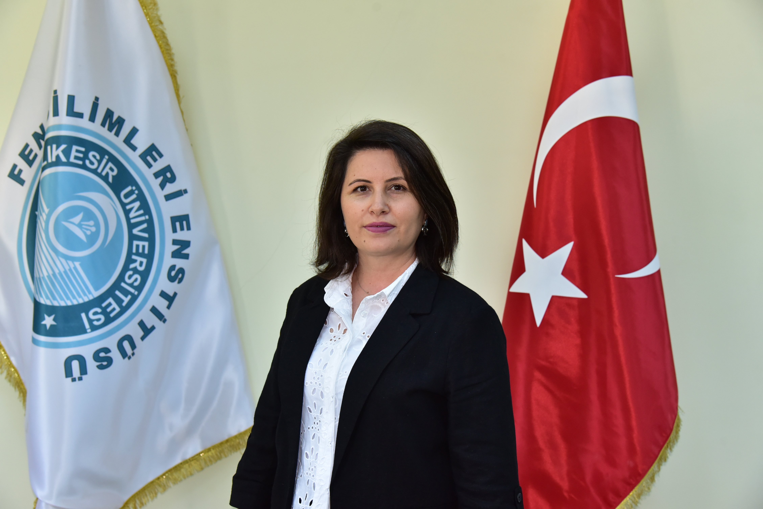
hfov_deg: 41.1
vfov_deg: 28.1
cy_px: 254
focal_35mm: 48
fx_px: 1017
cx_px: 382
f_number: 5
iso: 1800
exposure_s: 1/200
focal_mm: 48
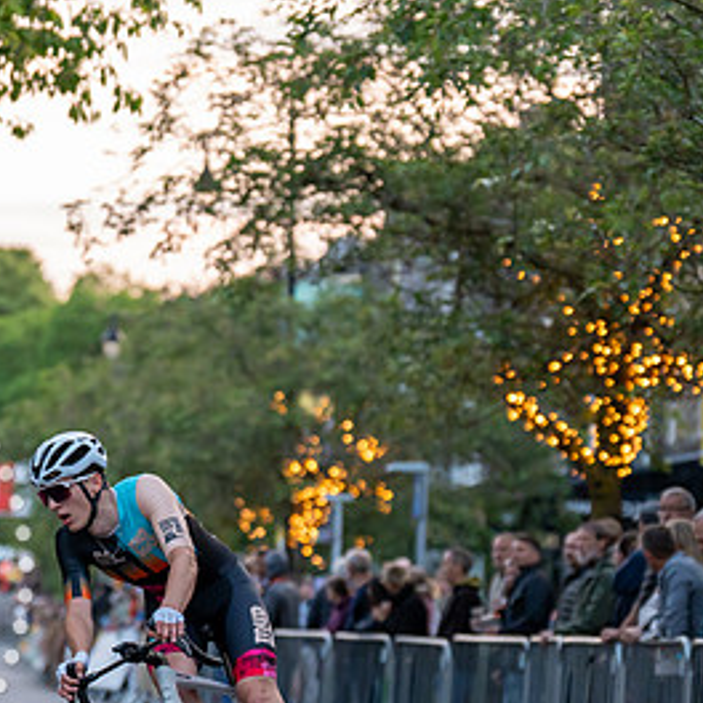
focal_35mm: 187
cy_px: 433
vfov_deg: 9.4
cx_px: 197
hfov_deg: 9.3
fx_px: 4297
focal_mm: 100
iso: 3200
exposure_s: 1/1000
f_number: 2.8
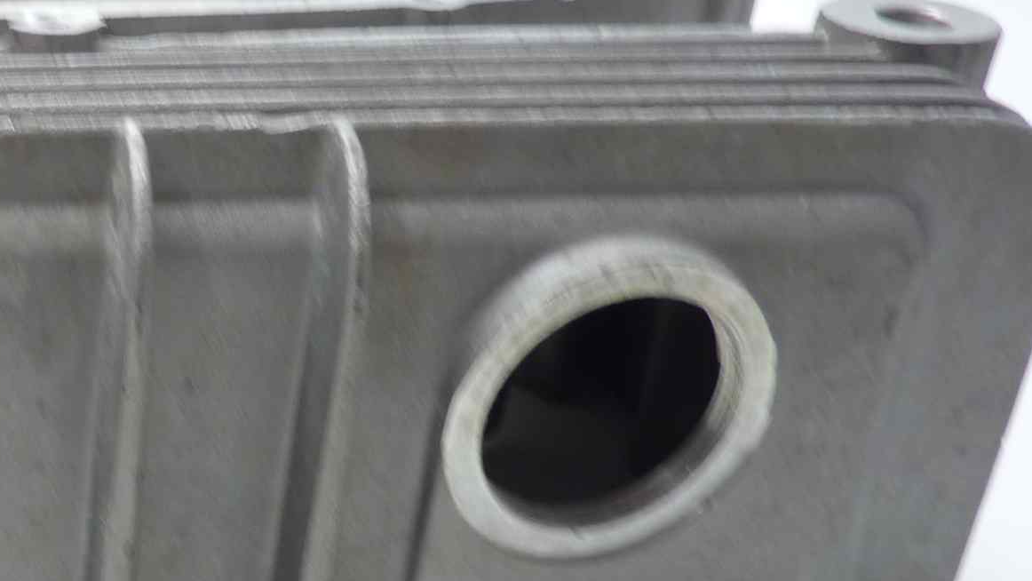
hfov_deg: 31.1
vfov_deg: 19.9
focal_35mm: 60
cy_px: 462
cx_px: -99
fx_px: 1642
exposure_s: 1/8
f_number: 3.3
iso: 80
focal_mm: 4.1
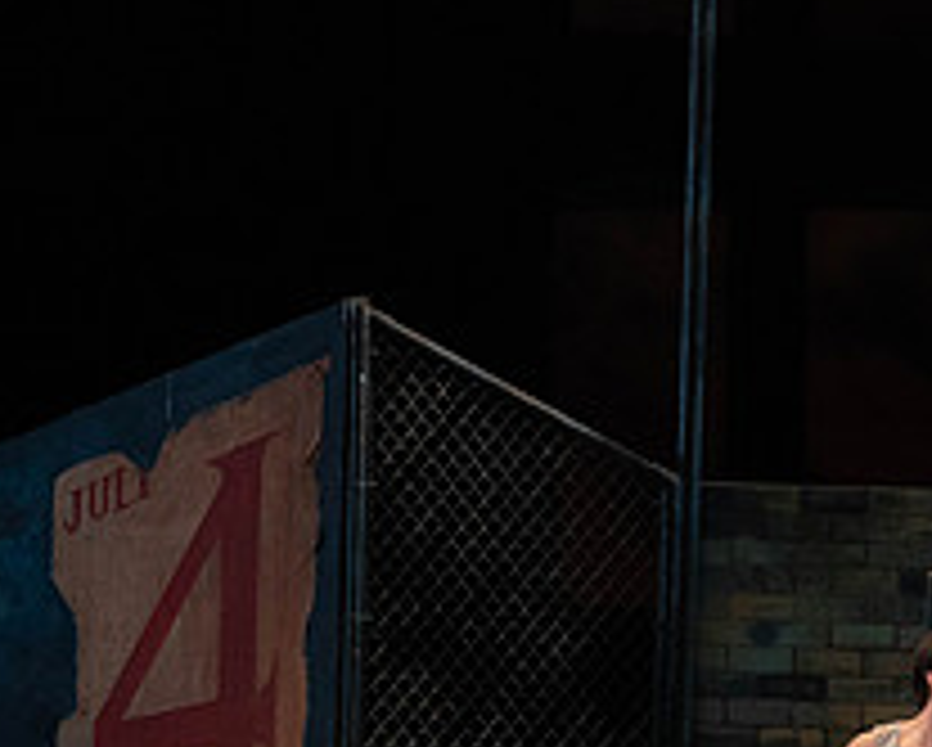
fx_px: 9360
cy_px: 475
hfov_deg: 5.7
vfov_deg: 4.6
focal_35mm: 339
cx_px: 873
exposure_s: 1/400
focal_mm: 129
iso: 3200
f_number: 4.5
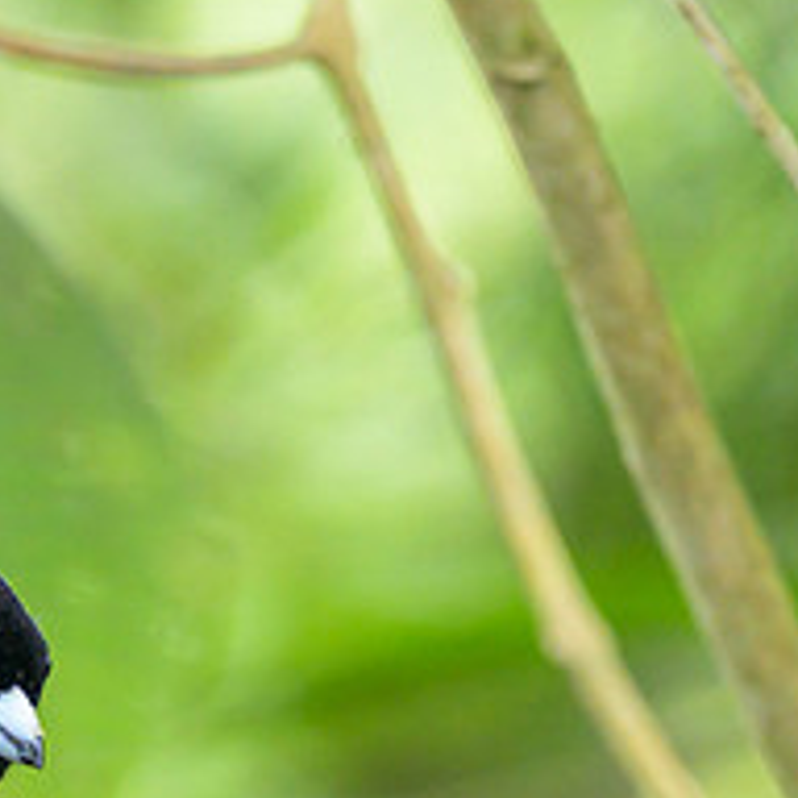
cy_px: 1309
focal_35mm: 2840
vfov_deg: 0.6
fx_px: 74071
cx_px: -370
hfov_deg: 0.6
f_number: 2.8
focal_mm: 400
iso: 560
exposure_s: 1/200
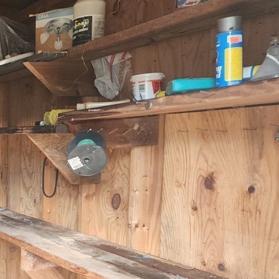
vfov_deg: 33.7
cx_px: -60
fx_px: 456
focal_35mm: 50
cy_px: 190
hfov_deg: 29.1
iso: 125
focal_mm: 6.4
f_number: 1.8
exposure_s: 1/60
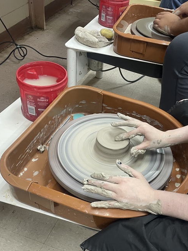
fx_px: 297
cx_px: 115
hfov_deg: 35.0
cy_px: 152
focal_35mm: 41
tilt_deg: -44.3
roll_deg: -6.0
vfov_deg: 45.5
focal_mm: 4.2
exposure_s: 1/60
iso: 250
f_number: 1.6
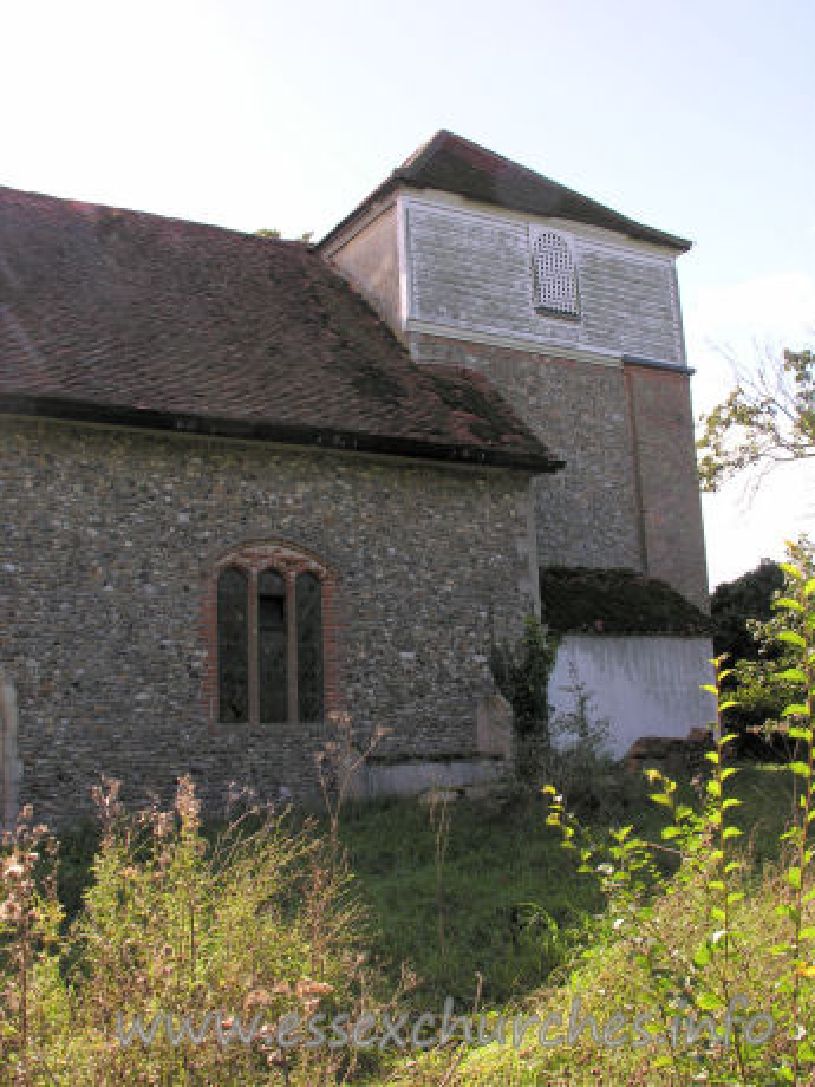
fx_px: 1099
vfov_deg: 52.6
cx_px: 408
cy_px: 544
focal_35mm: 35
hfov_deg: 40.7
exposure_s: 1/125
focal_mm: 8.9
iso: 50
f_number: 5
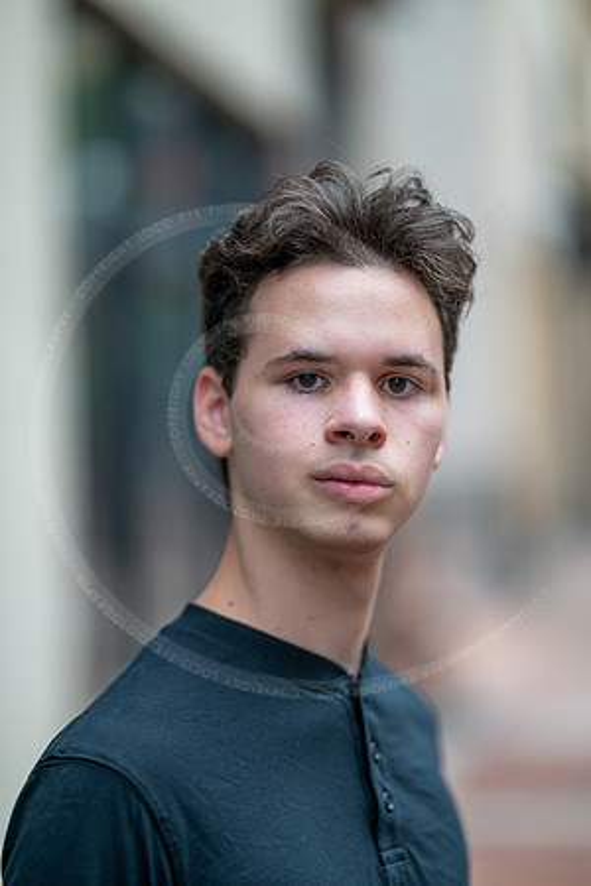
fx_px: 2093
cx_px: 296
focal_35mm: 85
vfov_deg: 23.9
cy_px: 443
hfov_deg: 16.1
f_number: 1.2
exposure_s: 1/320
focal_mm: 85
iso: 250
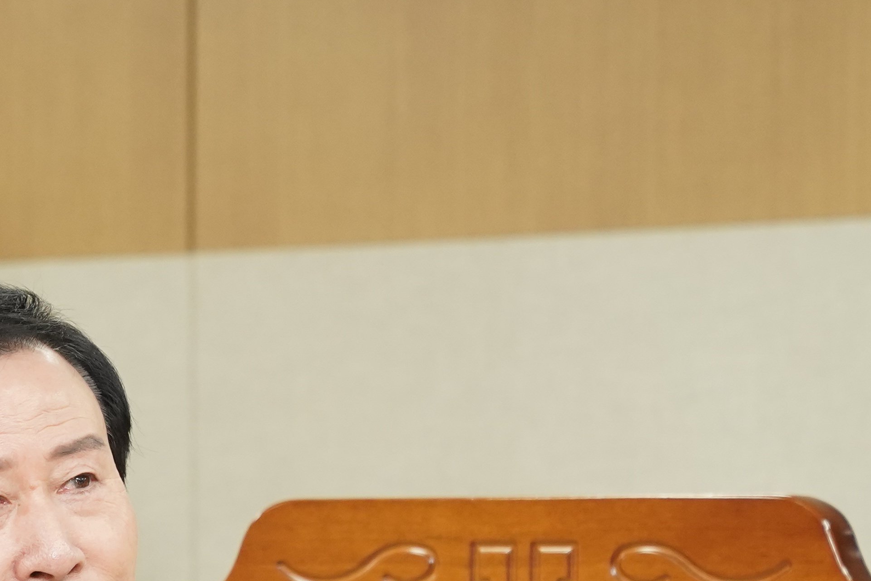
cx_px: -375
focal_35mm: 219
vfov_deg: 6.2
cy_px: 781
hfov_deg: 9.2
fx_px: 5299
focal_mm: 70
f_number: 4
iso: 2500
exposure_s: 1/160
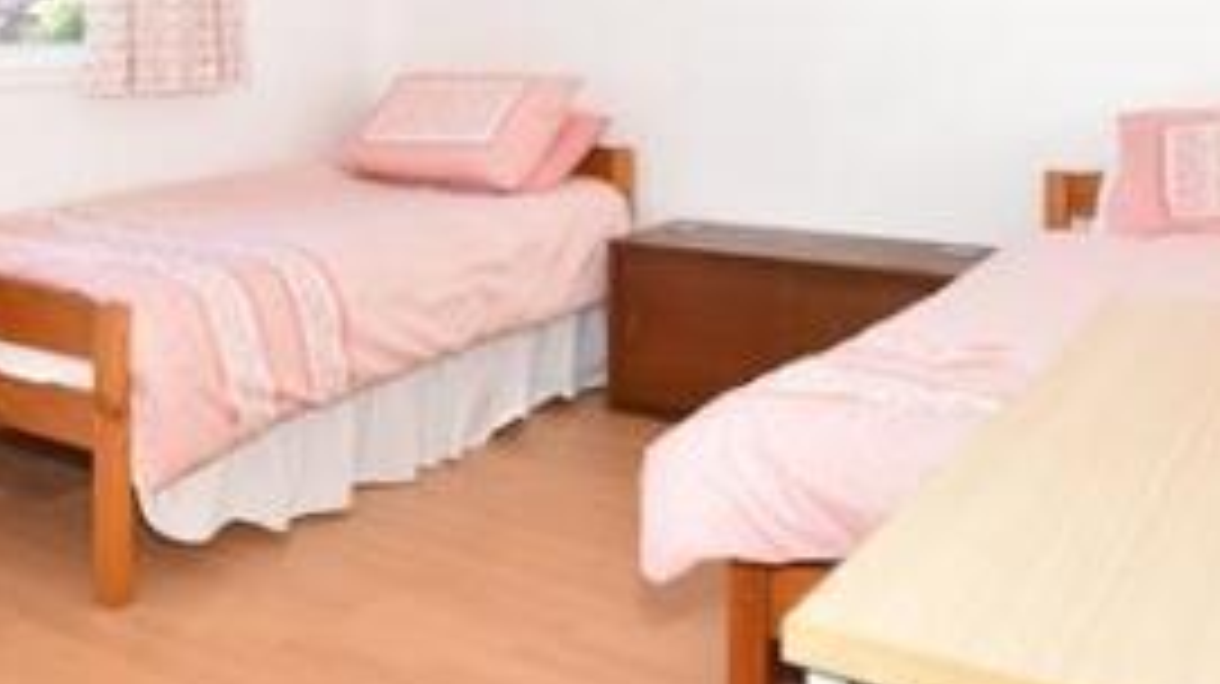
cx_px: 376
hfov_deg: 51.5
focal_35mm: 38
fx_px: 1228
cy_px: 38
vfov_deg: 29.5
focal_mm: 10
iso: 500
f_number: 5.6
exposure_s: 1/125
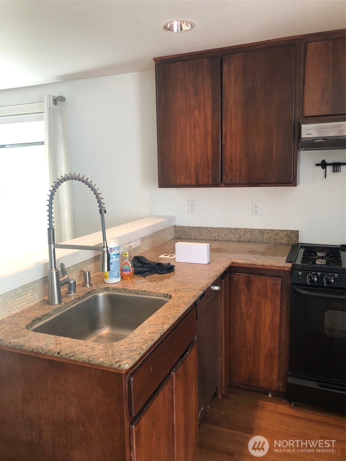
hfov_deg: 49.7
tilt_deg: -7.8
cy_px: 230
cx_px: 173
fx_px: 373
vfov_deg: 63.4
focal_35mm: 28
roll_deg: +1.3
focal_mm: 4
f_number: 1.8
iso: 40
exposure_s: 1/24
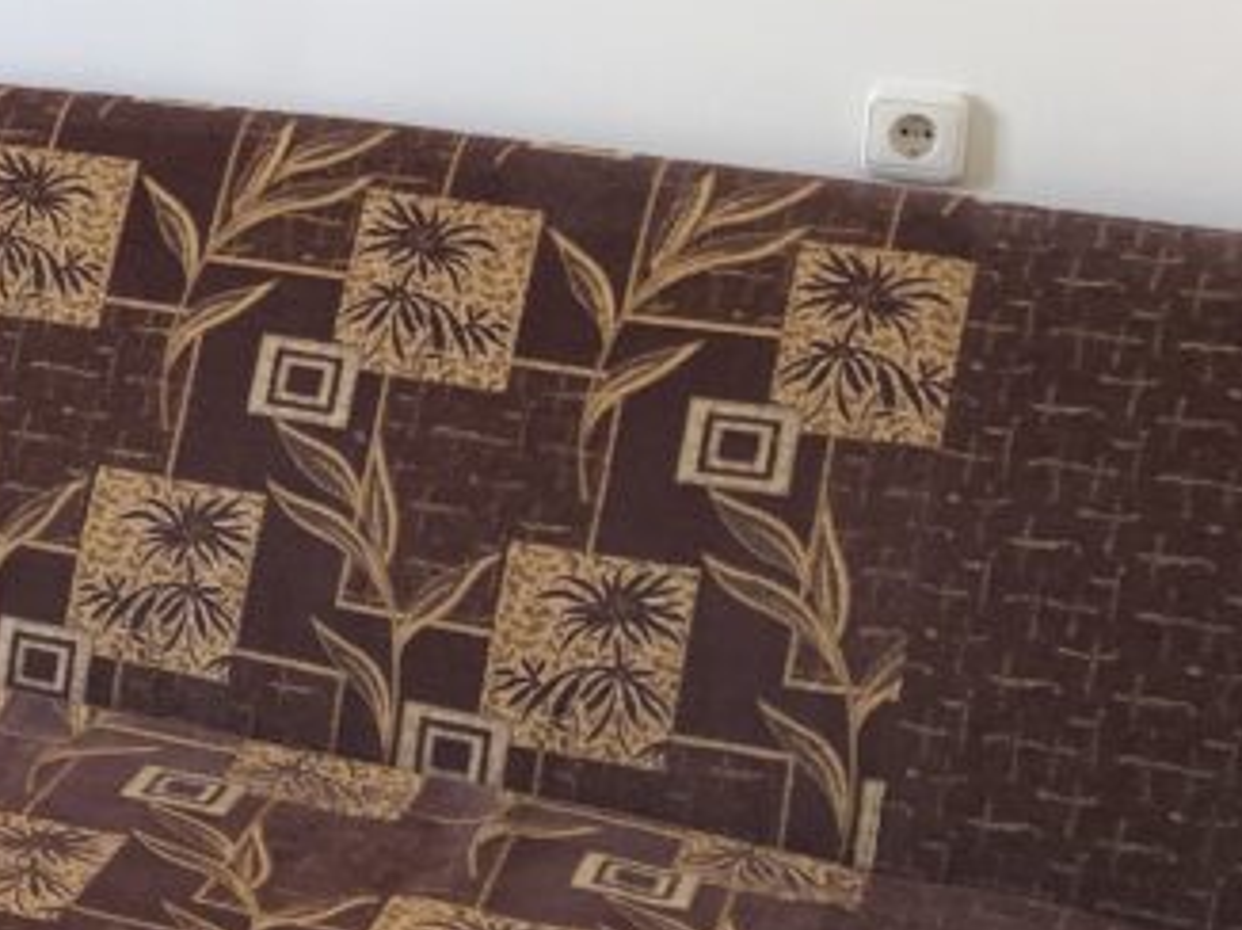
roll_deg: +1.0
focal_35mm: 88
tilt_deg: -14.9
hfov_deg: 20.0
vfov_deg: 16.7
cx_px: -465
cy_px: 217
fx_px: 3155
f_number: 1.8
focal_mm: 3.99
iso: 40
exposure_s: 1/24
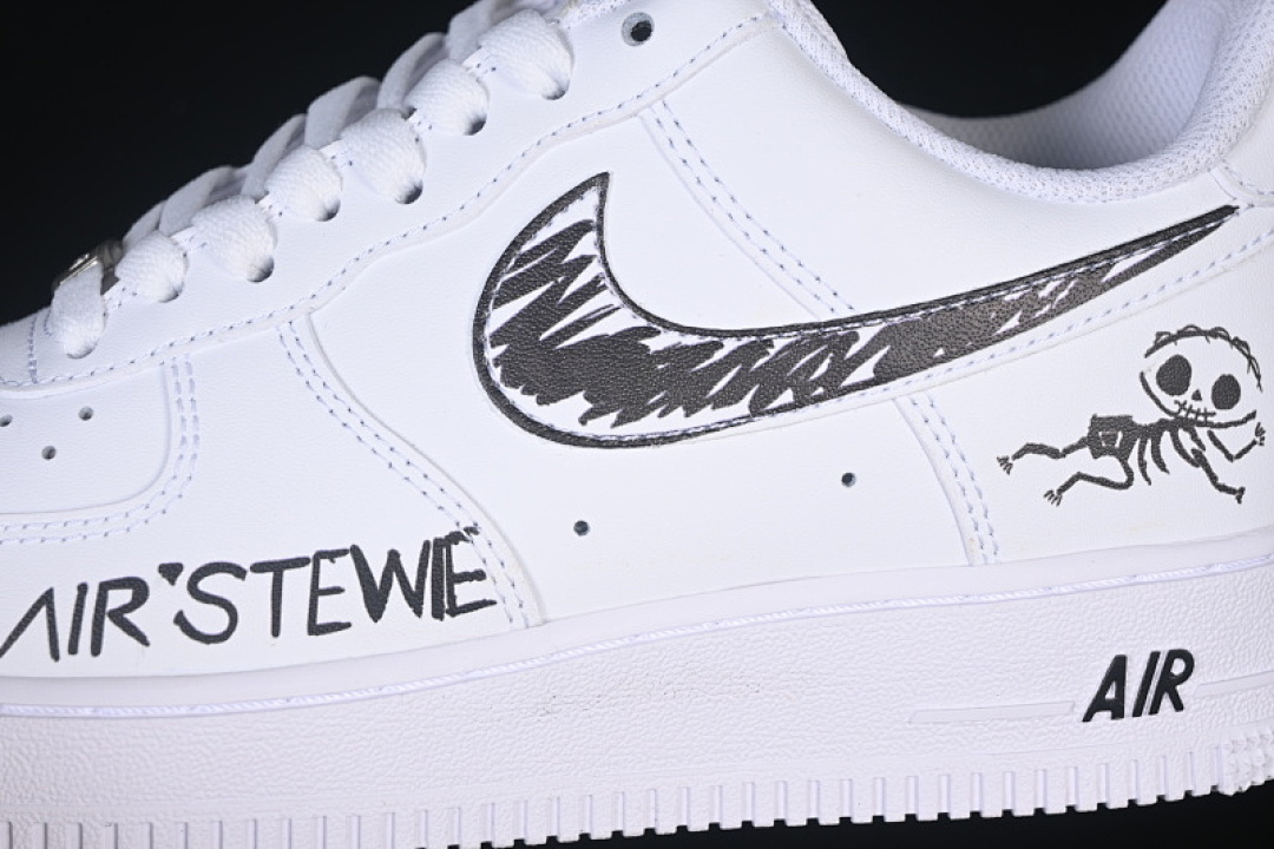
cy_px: 424
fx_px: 2654
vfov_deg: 18.2
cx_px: 637
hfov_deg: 27.0
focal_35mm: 75
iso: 160
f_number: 7.1
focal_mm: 50
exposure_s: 1/100
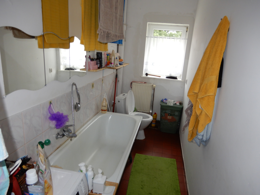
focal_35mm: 24
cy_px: 98
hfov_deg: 71.6
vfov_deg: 56.8
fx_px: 180
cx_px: 130
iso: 110
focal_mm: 4.3
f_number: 3.4
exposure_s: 1/30
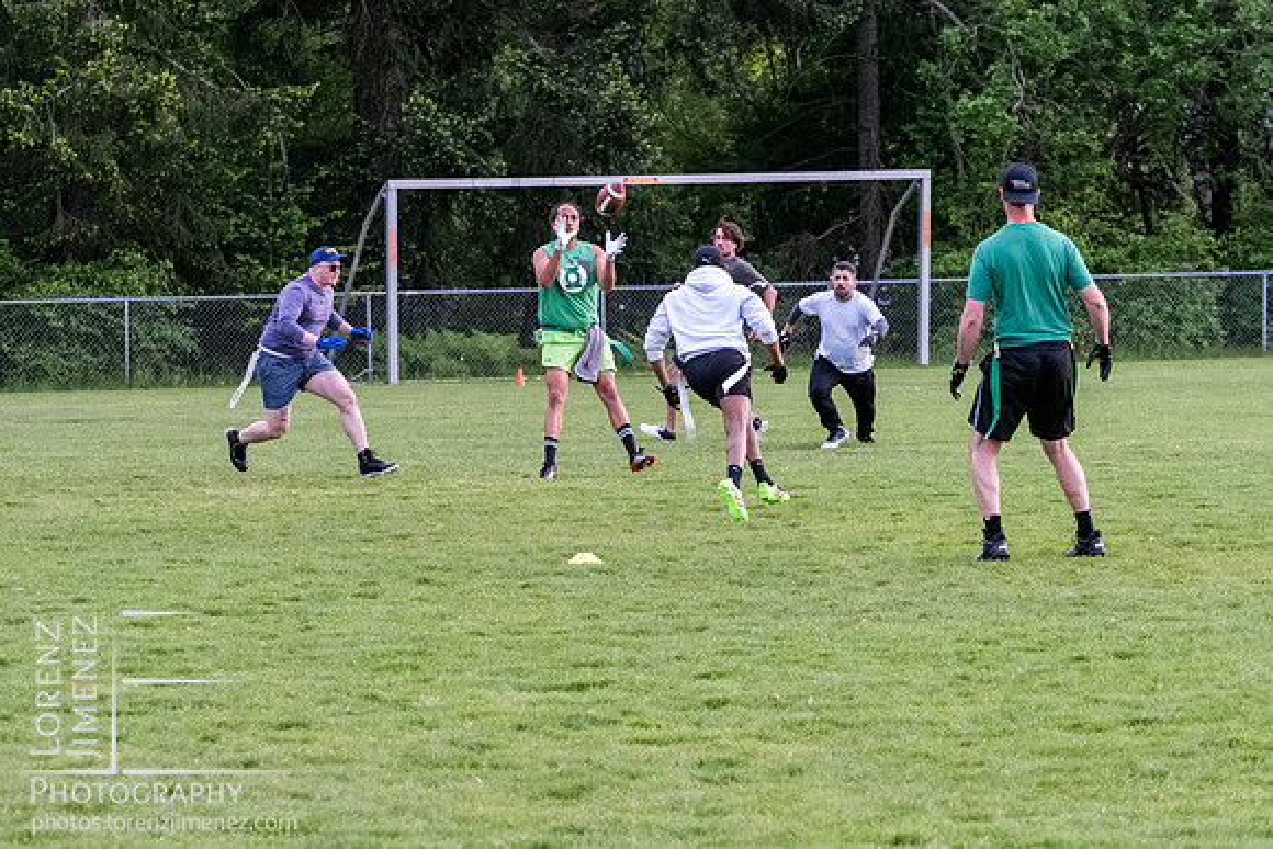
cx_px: 636
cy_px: 424
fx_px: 7136
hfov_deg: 10.2
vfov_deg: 6.8
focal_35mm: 202
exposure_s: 1/1250
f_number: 5
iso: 4000
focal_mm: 97
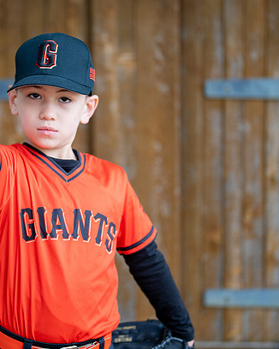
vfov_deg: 20.6
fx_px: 961
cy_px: 153
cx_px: 56
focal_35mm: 93
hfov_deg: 16.4
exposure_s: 1/640
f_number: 1.2
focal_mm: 50
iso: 500
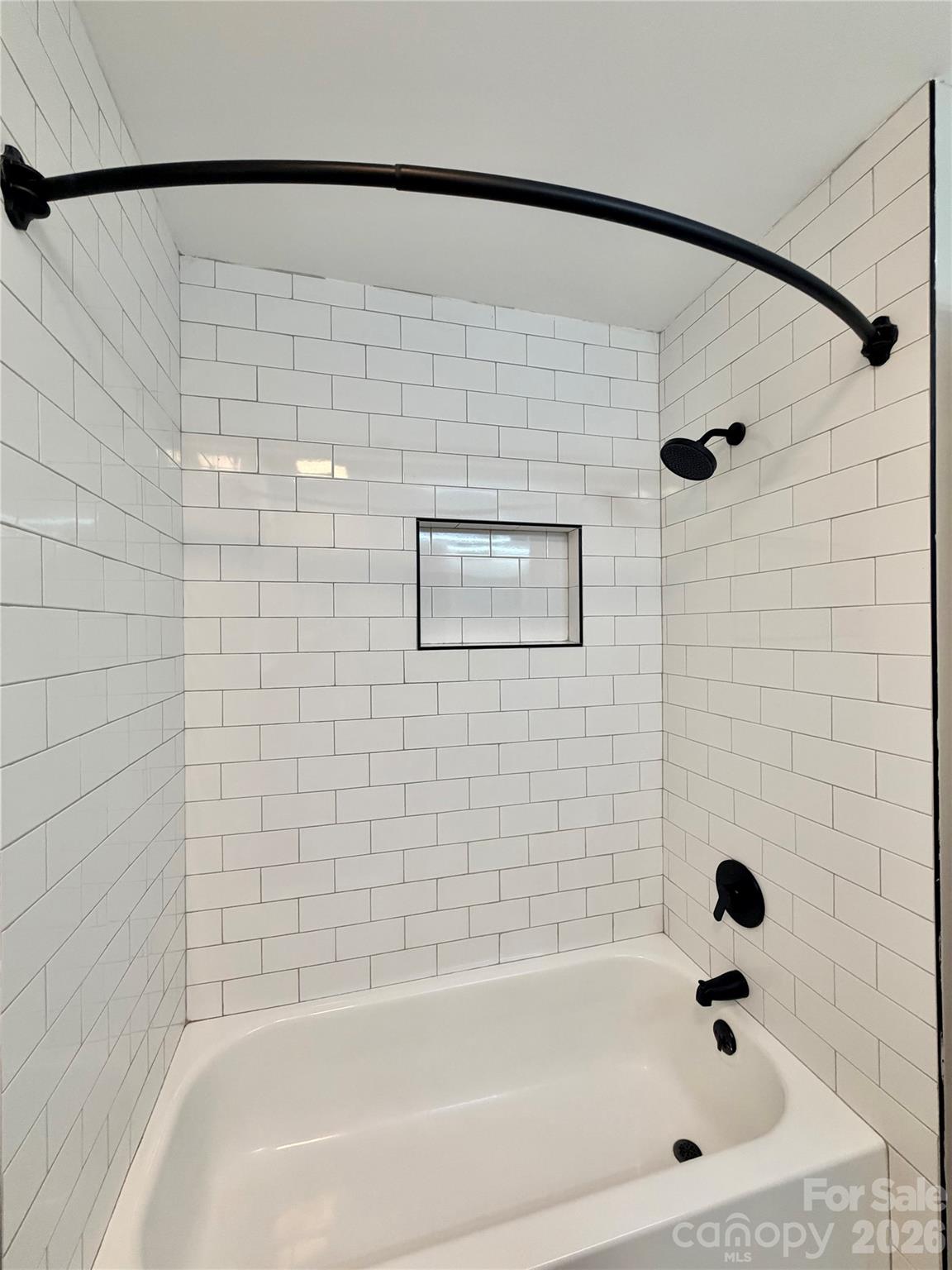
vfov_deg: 102.1
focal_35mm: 14
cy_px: 635
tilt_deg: -1.0
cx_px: 476
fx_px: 513
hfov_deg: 85.7
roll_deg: +0.8
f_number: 2.2
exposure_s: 1/120
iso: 250
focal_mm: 2.22
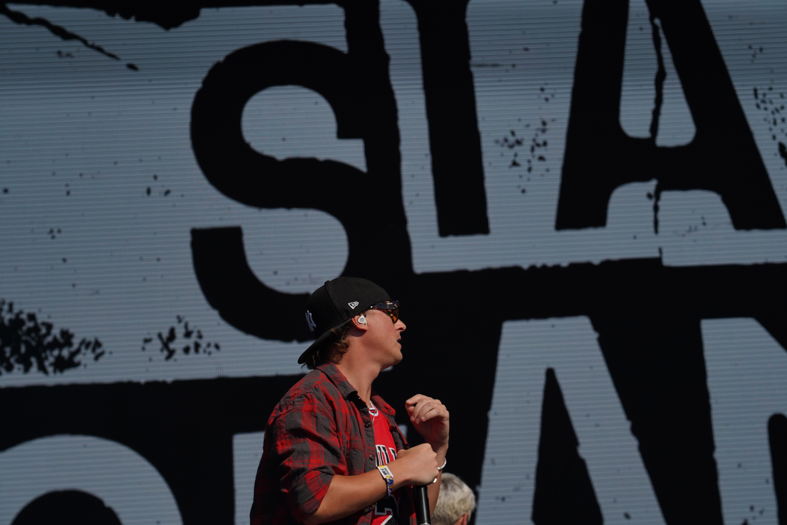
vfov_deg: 13.0
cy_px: 262
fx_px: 2295
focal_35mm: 105
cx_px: 394
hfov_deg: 19.5
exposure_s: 1/1250
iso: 100
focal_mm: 105
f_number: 8
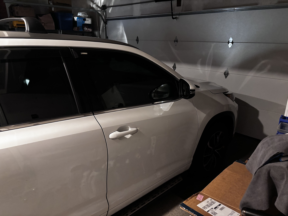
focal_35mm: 26
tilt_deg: -18.6
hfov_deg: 67.3
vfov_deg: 53.1
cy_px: 108
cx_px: 144
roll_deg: +0.3
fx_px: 216
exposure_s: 1/30
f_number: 1.6
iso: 640
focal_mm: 5.96
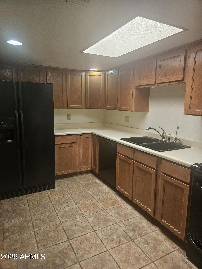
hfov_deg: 58.9
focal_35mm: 23
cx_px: 101
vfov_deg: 73.9
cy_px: 134
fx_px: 179
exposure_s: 1/120
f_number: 1.8
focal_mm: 5.4
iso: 100
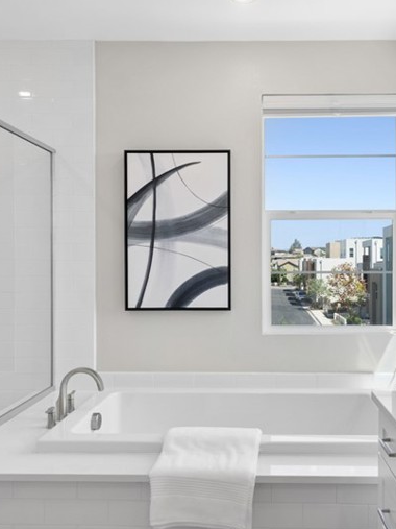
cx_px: 252
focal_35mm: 33
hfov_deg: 42.5
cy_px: 269
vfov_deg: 55.4
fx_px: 504
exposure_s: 1/13
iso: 200
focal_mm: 17
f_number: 9
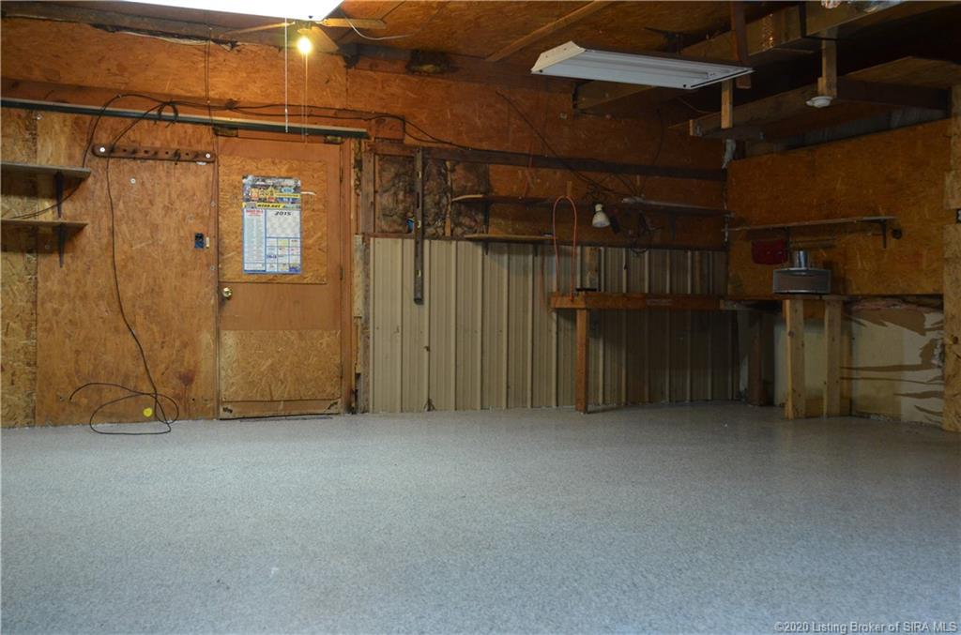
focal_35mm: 36
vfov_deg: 36.7
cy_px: 318
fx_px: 958
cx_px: 480
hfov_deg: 53.3
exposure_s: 1/20
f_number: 3.8
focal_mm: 24
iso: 1600
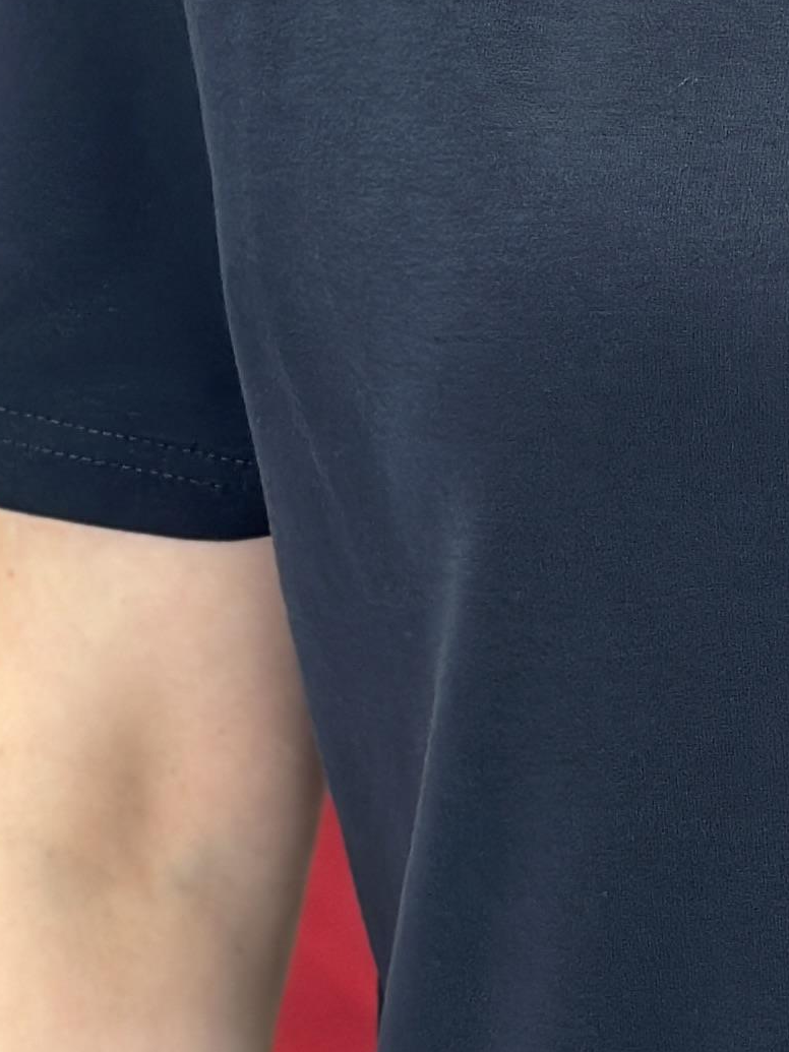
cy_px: 638
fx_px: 5684
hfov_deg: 7.8
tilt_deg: -18.6
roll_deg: +1.3
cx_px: 1036
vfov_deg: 10.6
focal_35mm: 187
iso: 160
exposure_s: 1/100
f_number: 1.78
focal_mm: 6.86
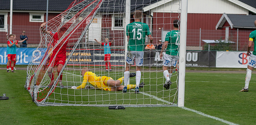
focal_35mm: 152
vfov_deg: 7.1
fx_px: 1002
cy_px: 95
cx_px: 114
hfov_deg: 14.6
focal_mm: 82
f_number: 3.2
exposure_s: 1/1600
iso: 220
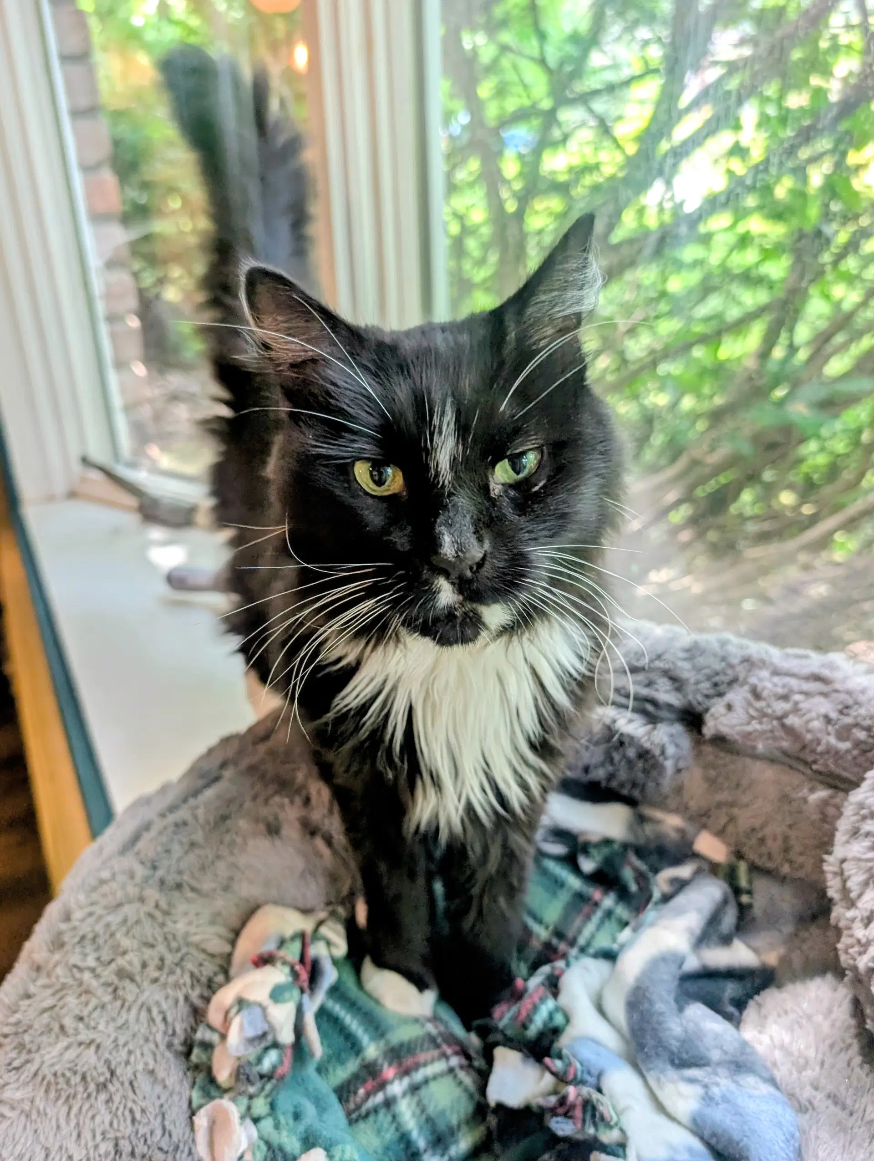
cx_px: 437
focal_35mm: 24
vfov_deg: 71.5
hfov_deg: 56.9
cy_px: 580
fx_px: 806
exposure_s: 1/235
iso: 351
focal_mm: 6.9
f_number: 1.68
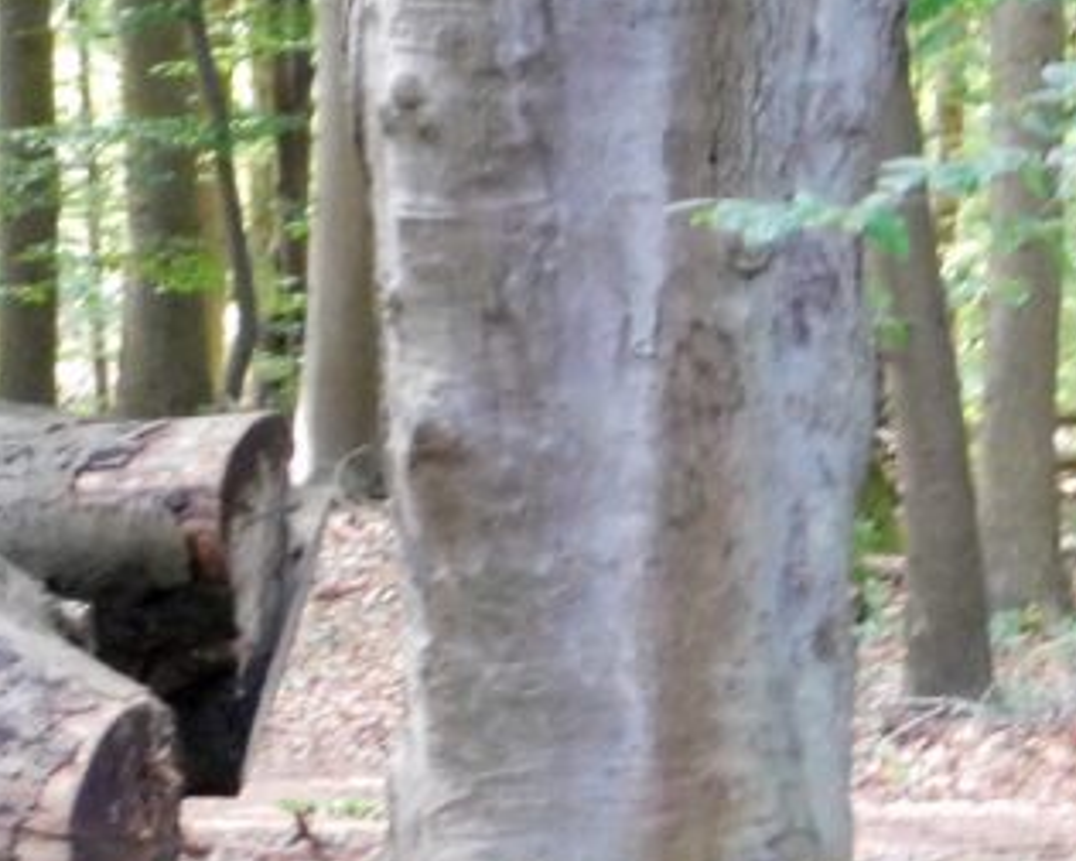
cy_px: -130
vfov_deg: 2.6
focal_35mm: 584
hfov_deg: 3.3
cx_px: -458
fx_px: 18598
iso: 800
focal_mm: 32.7
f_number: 5.4
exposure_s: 1/15
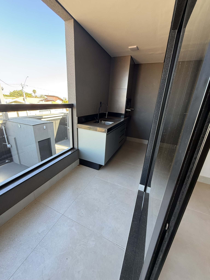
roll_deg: -5.6
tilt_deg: -20.2
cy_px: 140
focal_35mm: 14
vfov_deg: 102.1
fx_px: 113
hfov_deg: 85.7
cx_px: 105
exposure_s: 1/99
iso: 100
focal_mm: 2.22
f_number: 2.2
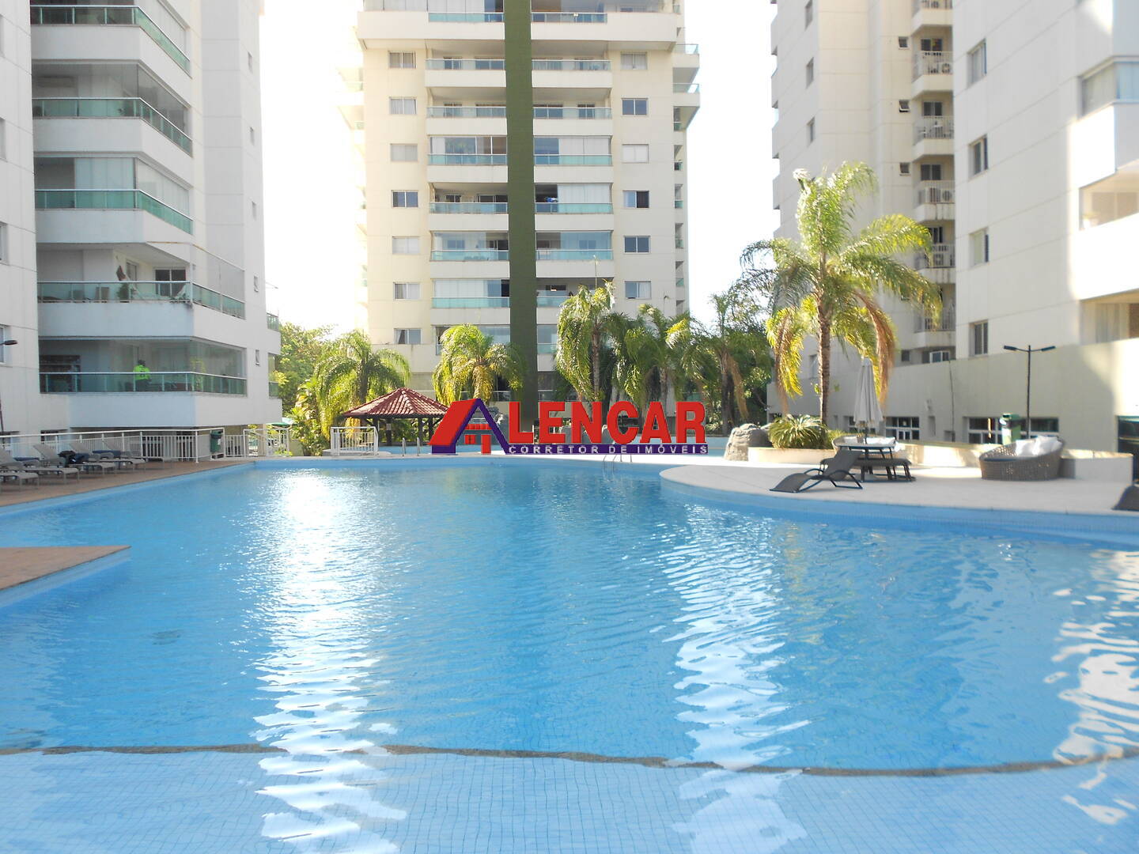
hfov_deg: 67.3
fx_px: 856
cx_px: 570
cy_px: 427
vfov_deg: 53.1
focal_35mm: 26
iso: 80
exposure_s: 1/200
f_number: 3.2
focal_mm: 4.6
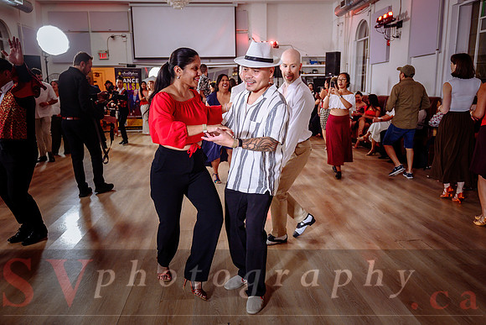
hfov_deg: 69.4
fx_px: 351
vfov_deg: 49.6
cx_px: 243
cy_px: 162
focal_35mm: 26
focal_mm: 17.5
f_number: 2.8
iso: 1250
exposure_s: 1/250
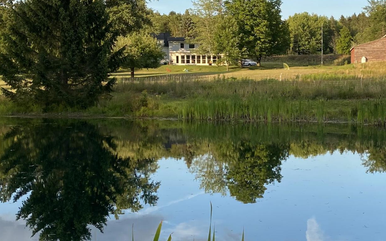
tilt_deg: -3.9
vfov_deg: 19.4
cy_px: 123
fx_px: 705
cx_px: 247
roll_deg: +1.7
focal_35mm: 67
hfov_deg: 30.5
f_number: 1.8
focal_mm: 4.25
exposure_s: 1/757
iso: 32
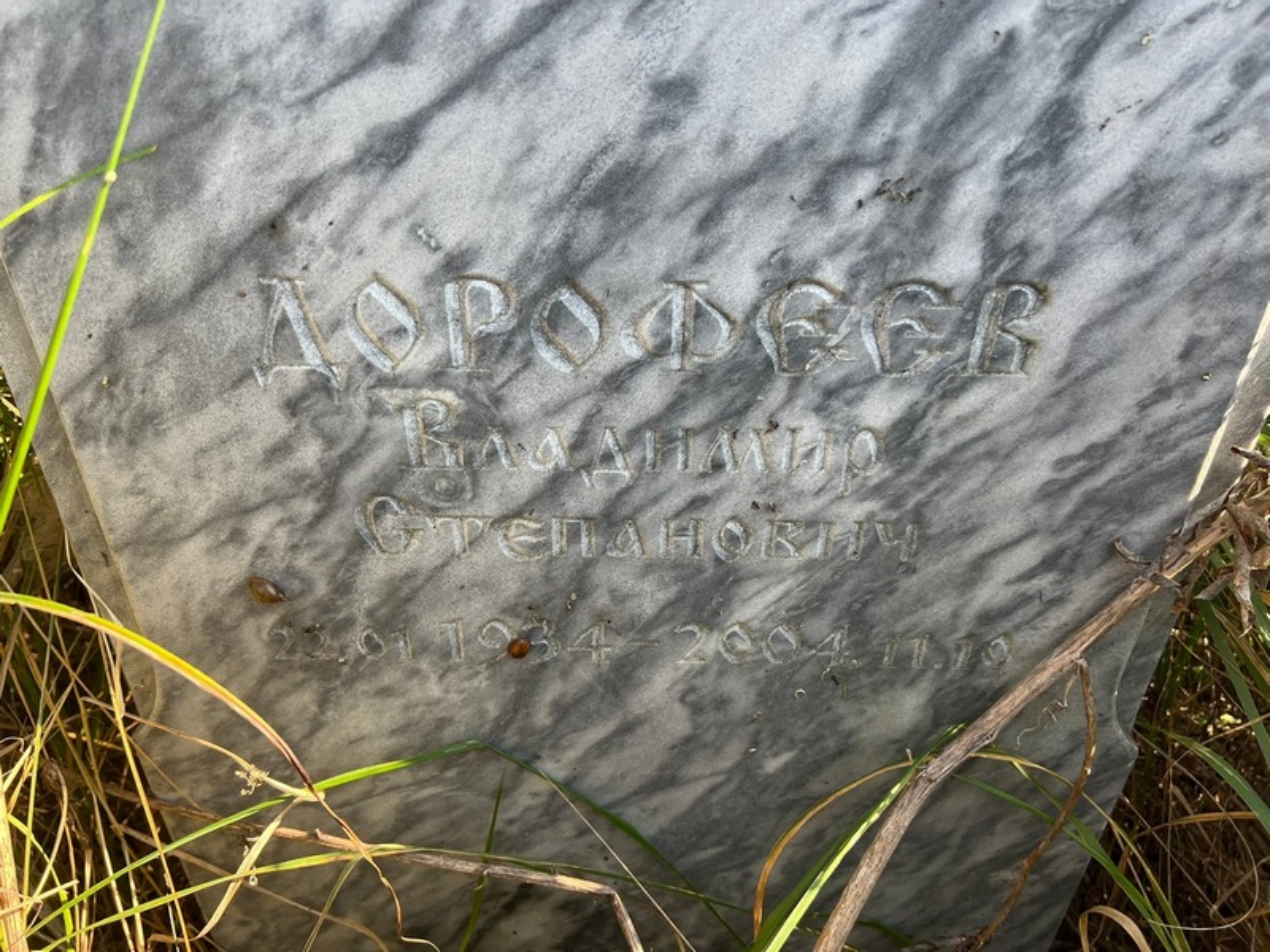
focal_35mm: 26
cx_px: 635
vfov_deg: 53.1
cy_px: 476
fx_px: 954
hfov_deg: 67.3
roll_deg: +0.7
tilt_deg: -37.4
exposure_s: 1/476
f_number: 1.5
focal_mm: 5.7
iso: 50
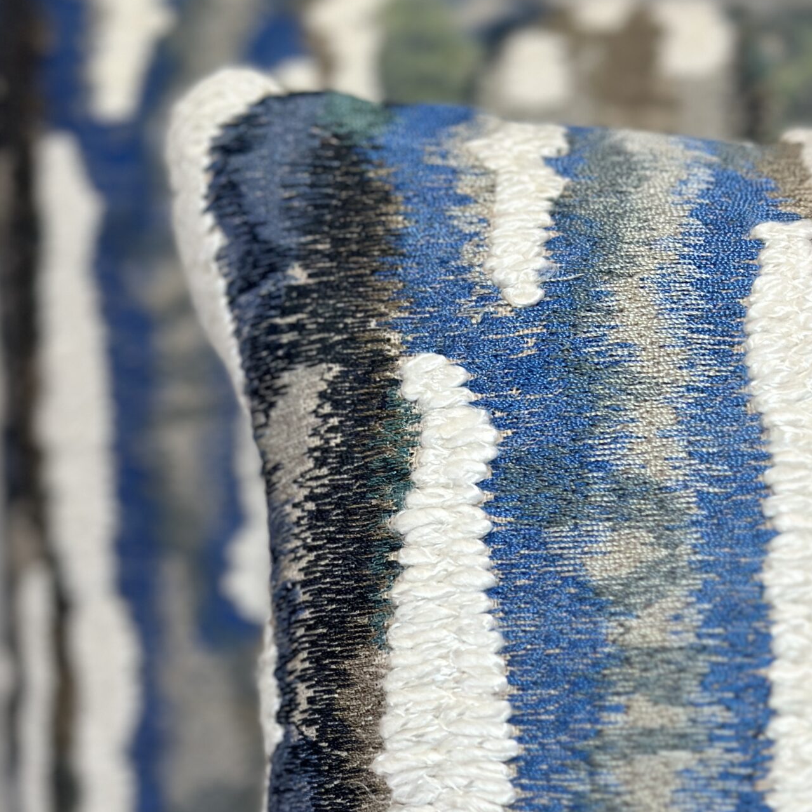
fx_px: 2256
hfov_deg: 20.4
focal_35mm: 85
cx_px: 508
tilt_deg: -22.1
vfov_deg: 20.1
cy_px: 703
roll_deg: +0.5
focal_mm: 6.86
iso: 80
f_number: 1.78
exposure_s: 1/236
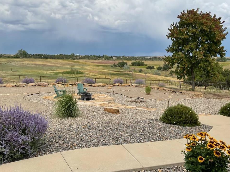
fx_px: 206
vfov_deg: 45.4
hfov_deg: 58.3
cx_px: 109
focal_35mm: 31
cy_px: 88
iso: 16
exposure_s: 1/1490
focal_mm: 3
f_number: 1.8
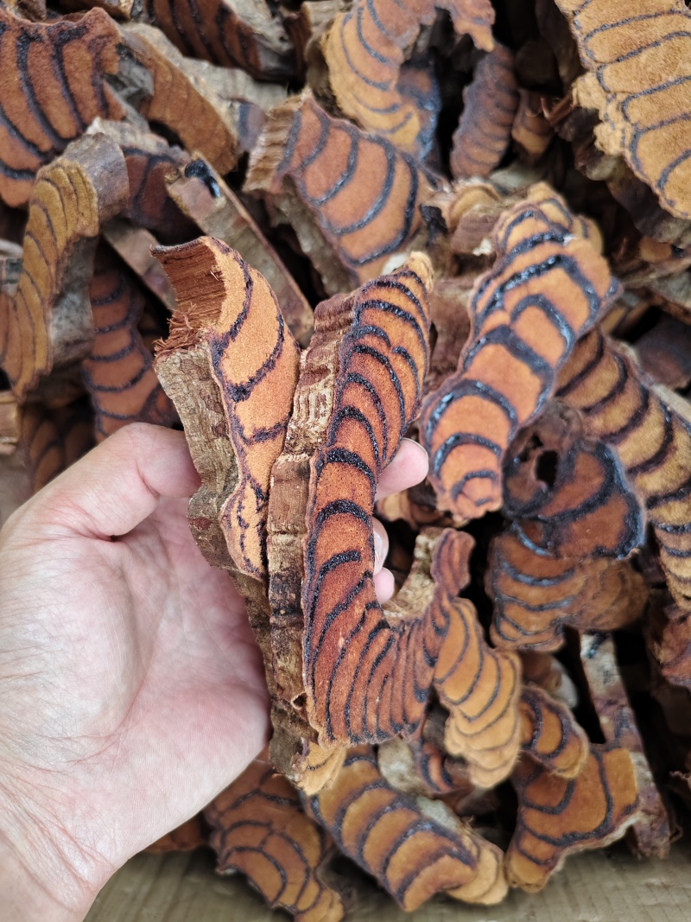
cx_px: 346
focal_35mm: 23
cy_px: 461
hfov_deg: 58.9
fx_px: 612
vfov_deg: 73.9
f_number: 1.88
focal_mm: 5.56
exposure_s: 1/449
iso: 550
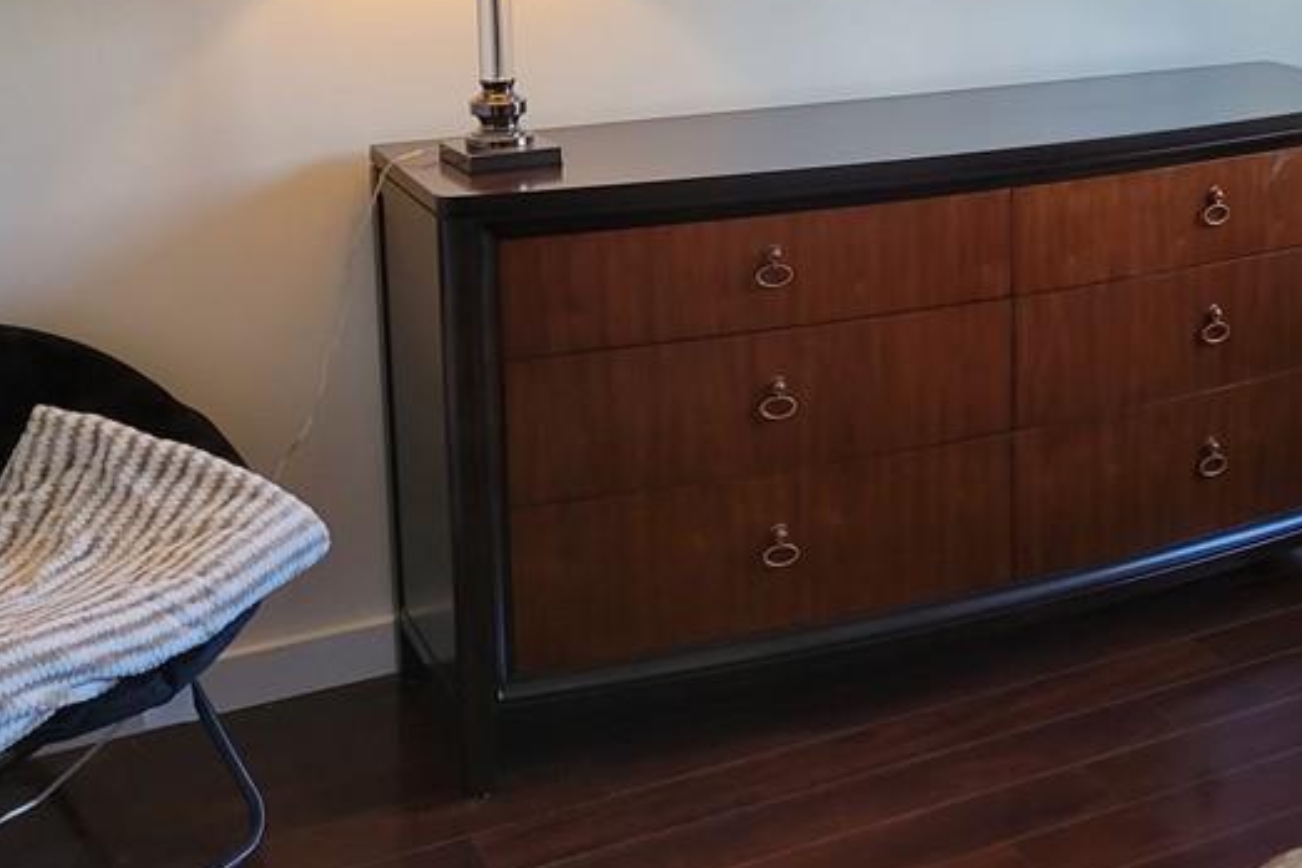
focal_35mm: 53
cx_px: 910
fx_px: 1917
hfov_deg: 37.0
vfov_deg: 24.8
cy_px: 85
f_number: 1.8
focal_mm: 5.4
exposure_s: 1/119
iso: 250
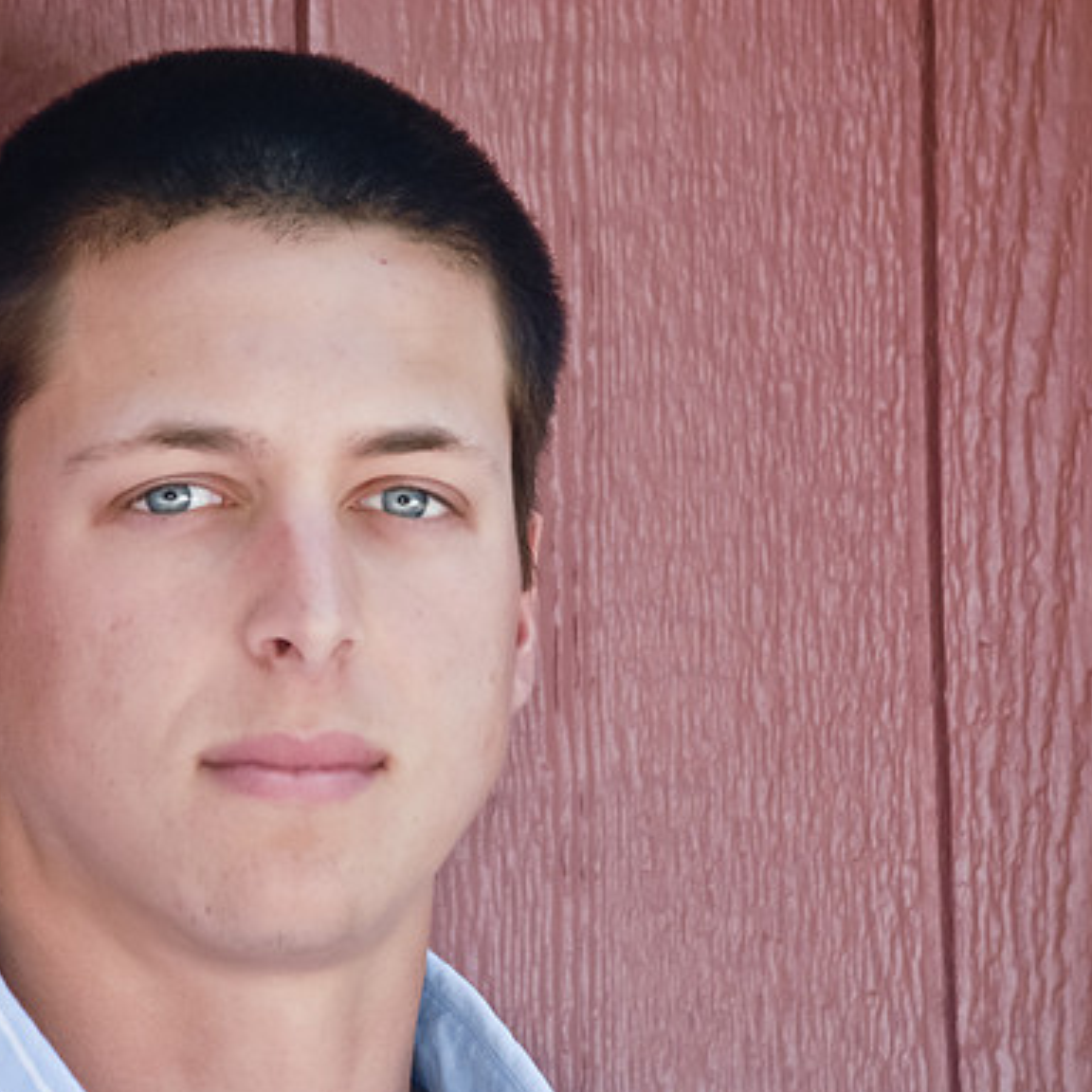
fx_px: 16489
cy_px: 549
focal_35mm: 462
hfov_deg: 3.8
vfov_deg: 3.8
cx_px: 347
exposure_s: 1/250
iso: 400
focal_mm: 240
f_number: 8
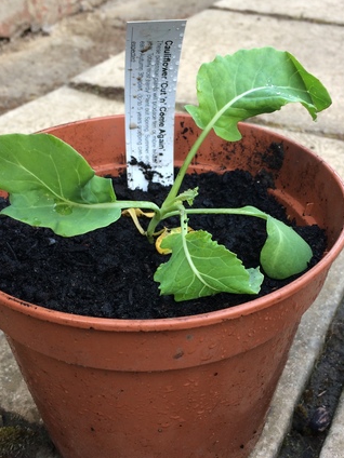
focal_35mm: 41
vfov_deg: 45.8
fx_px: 543
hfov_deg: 35.1
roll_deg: +4.3
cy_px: 227
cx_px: 187
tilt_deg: -32.7
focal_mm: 4.15
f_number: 2.2
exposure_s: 1/50
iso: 40
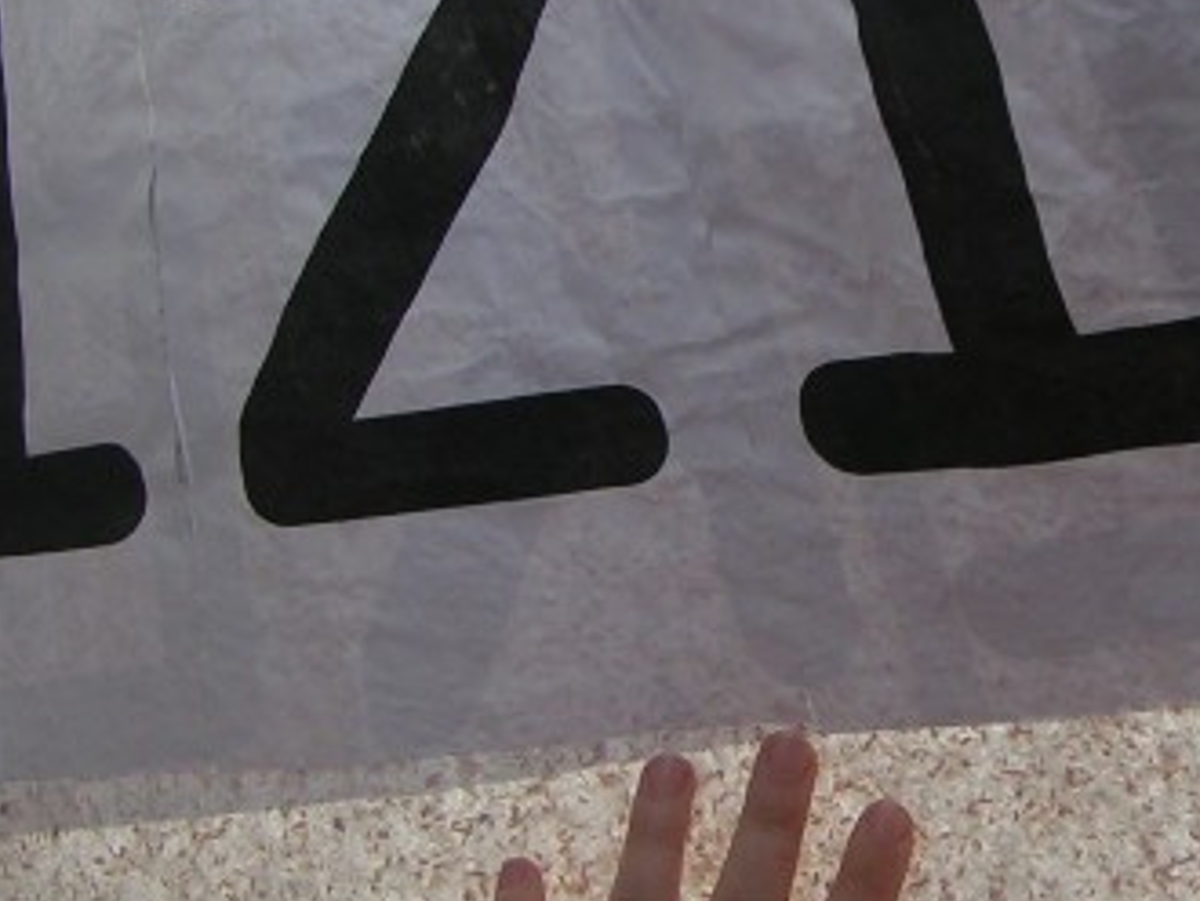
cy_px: 352
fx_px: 3192
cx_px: 949
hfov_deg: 21.1
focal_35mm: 92
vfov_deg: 16.1
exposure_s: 1/60
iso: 50
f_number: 3.5
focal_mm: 5.8
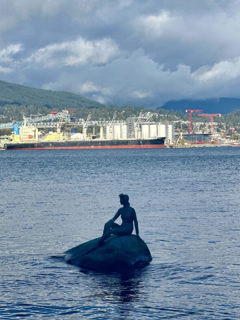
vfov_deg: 19.6
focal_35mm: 100
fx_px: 924
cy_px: 164
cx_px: 104
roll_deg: +0.6
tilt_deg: +0.4
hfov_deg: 14.8
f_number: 2.8
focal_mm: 9
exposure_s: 1/501
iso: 32
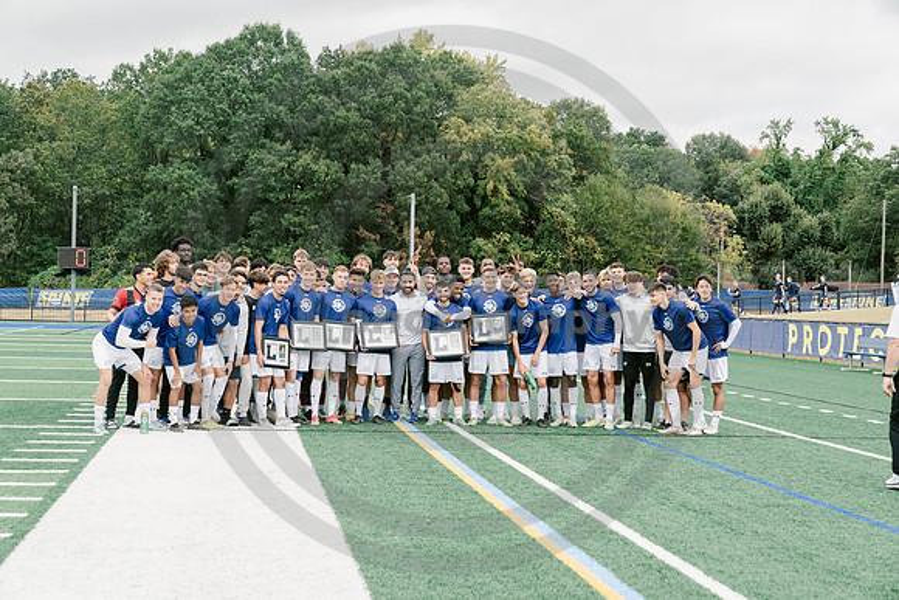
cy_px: 300
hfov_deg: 28.8
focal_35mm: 70
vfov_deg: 19.5
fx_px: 1748
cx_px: 450
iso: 400
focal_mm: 70
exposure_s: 1/400
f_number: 5.6
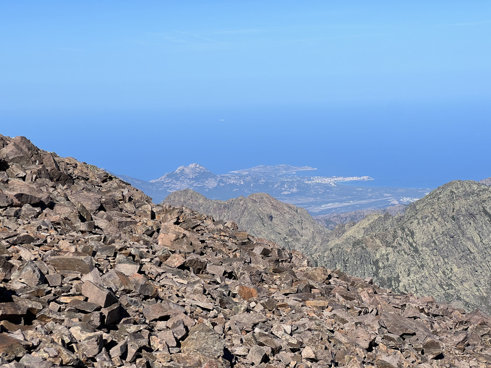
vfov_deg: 19.1
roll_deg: +1.8
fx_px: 1092
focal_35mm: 77
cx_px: 246
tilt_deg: -6.0
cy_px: 184
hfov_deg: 25.3
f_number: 2.8
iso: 32
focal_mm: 9
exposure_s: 1/1309
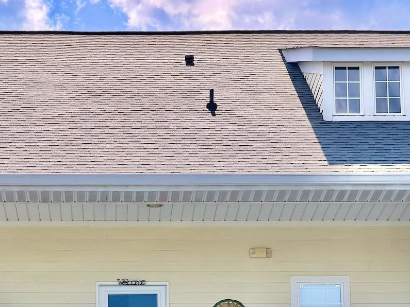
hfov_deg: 12.3
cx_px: 127
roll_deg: +0.8
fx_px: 1907
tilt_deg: +13.7
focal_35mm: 161
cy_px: 215
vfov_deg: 9.2
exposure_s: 1/664
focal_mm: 16.89
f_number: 2.8
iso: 32
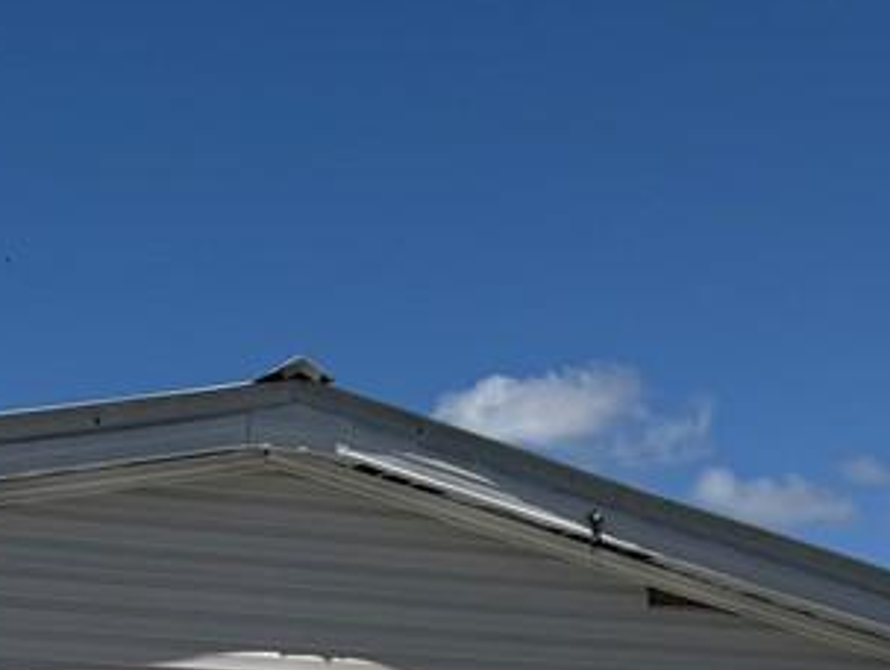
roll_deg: -0.7
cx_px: 147
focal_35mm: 81
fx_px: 2085
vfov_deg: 16.7
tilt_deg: -1.1
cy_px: 990
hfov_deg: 23.6
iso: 80
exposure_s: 1/10309
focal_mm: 6.76
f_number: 1.78
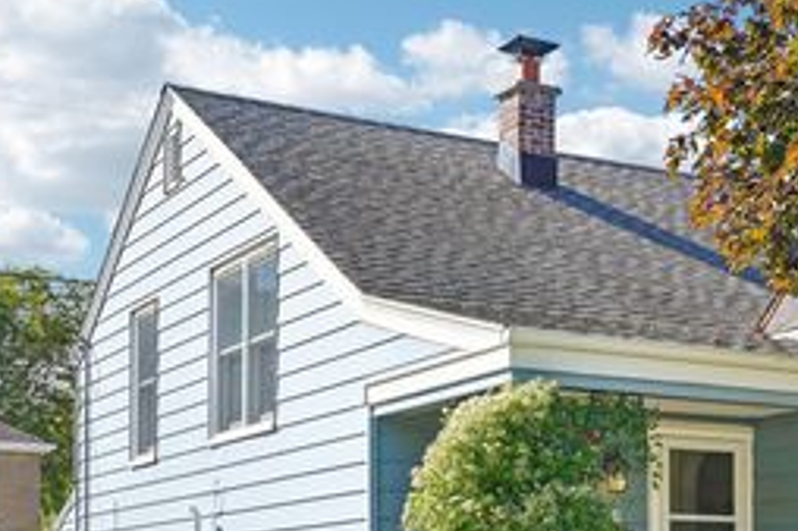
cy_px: 401
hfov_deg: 28.3
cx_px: 694
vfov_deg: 19.6
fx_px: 1528
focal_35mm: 69
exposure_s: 1/100
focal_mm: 35
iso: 100
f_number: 8
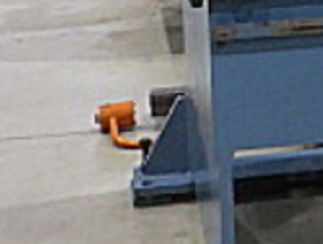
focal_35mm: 107
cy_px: -325
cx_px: 381
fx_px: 1001
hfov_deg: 17.5
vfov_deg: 11.6
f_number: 3.5
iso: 500
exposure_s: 1/45
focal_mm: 5
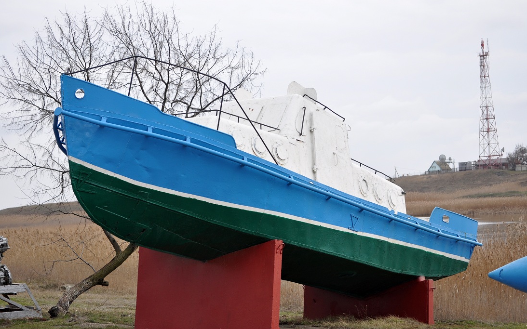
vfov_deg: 15.5
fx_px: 1214
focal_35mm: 85
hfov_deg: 24.5
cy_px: 165
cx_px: 264
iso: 200
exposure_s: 1/200
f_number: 5.6
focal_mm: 55
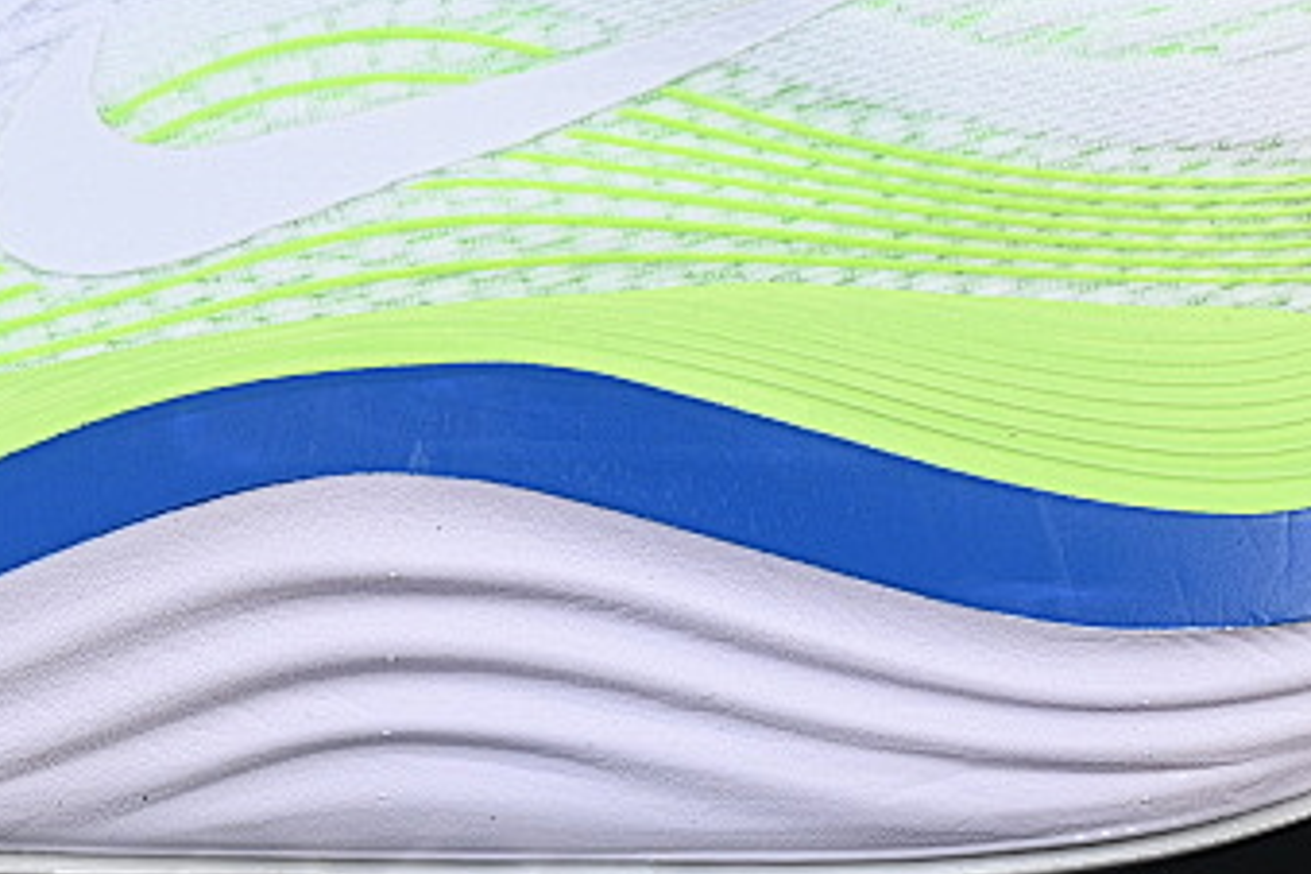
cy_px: 12
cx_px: 267
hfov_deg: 8.6
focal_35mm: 239
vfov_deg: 5.7
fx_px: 8703
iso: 160
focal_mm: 50
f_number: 8
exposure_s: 1/80
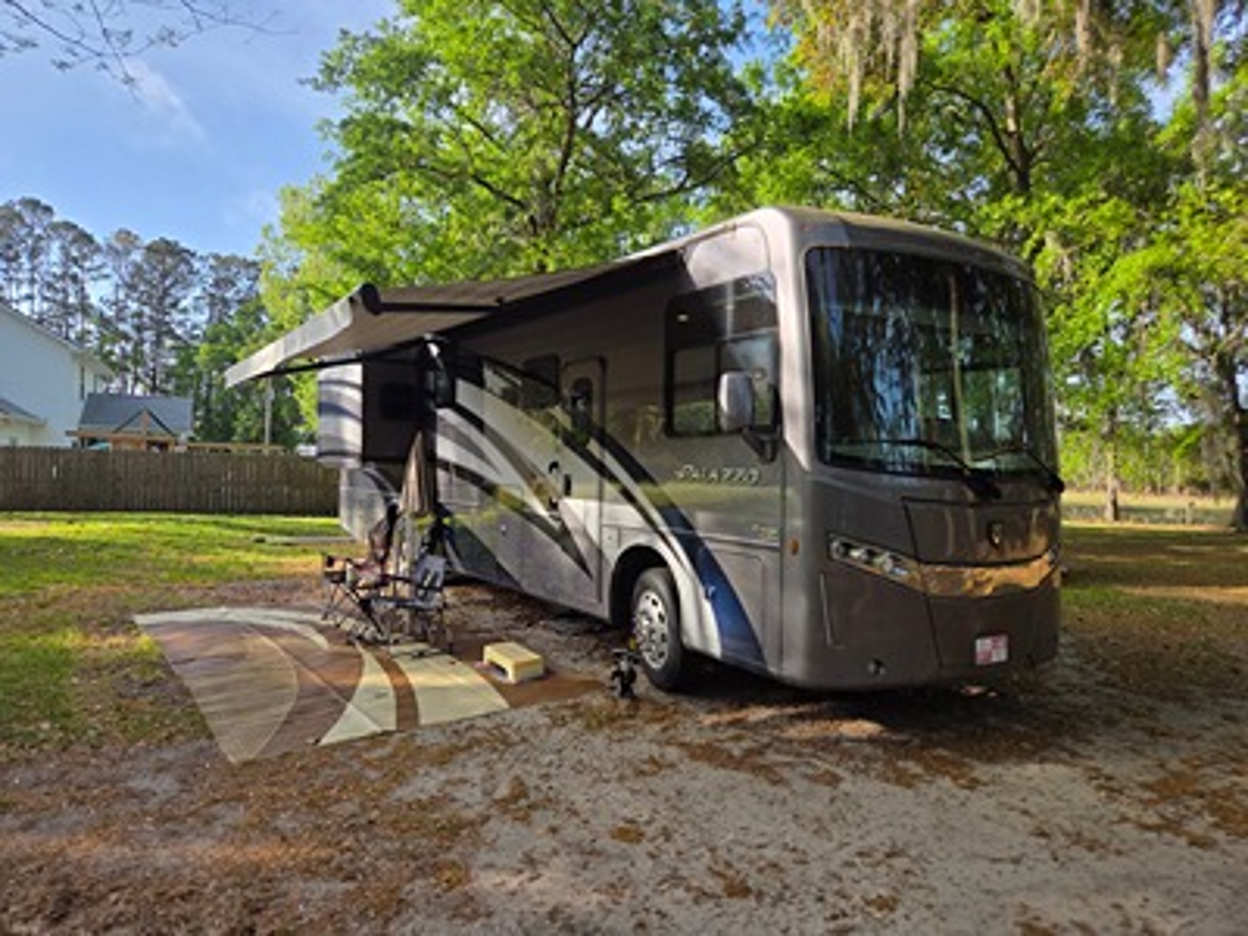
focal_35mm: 23
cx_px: 624
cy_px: 468
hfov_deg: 73.9
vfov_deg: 58.9
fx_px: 829
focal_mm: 5.4
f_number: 1.8
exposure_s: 1/2180
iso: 80
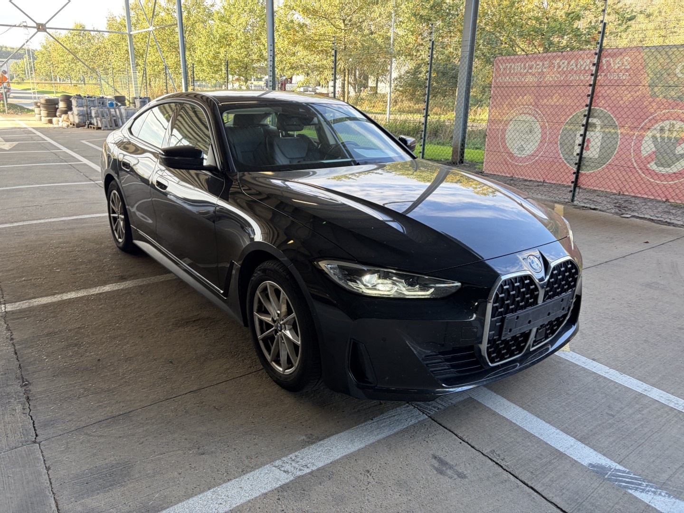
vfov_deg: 53.1
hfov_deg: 67.3
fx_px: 514
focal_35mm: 26
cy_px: 256
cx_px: 342
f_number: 1.6
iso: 50
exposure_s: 1/98
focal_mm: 5.96
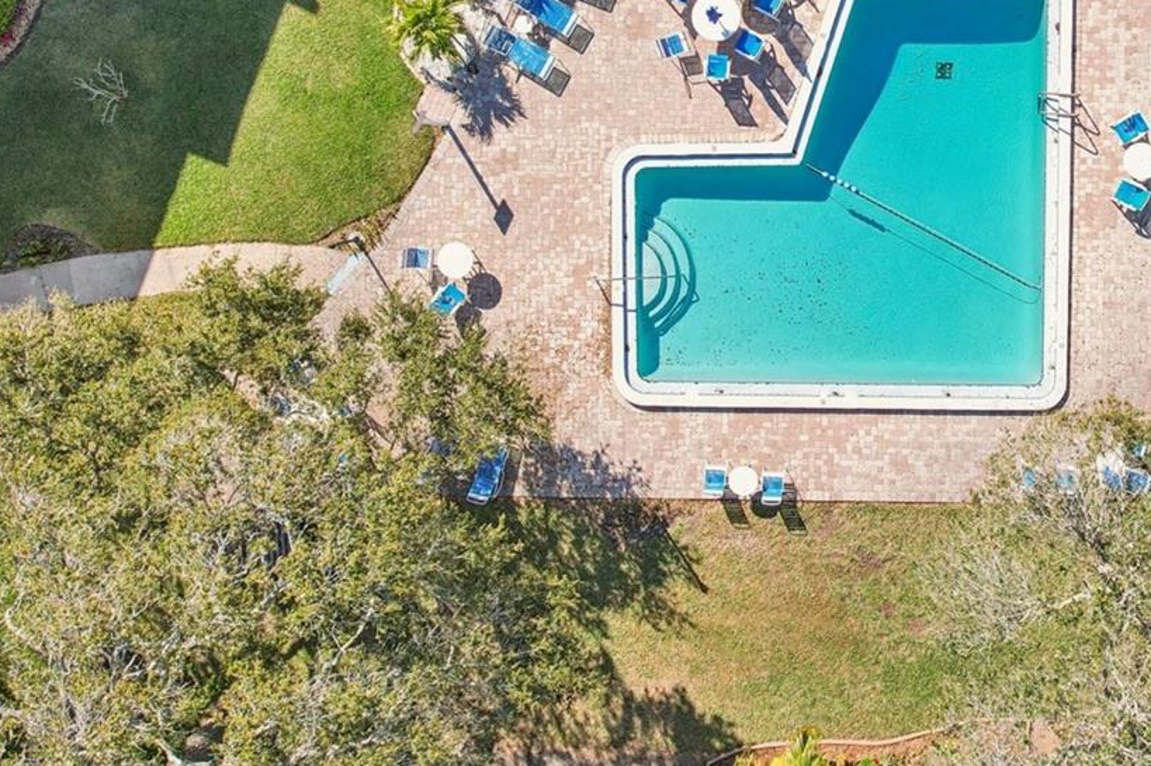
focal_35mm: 43
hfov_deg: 43.8
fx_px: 1374
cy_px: 153
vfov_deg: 30.4
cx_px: 880
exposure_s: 1/1250
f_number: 2.8
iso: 110
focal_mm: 8.4
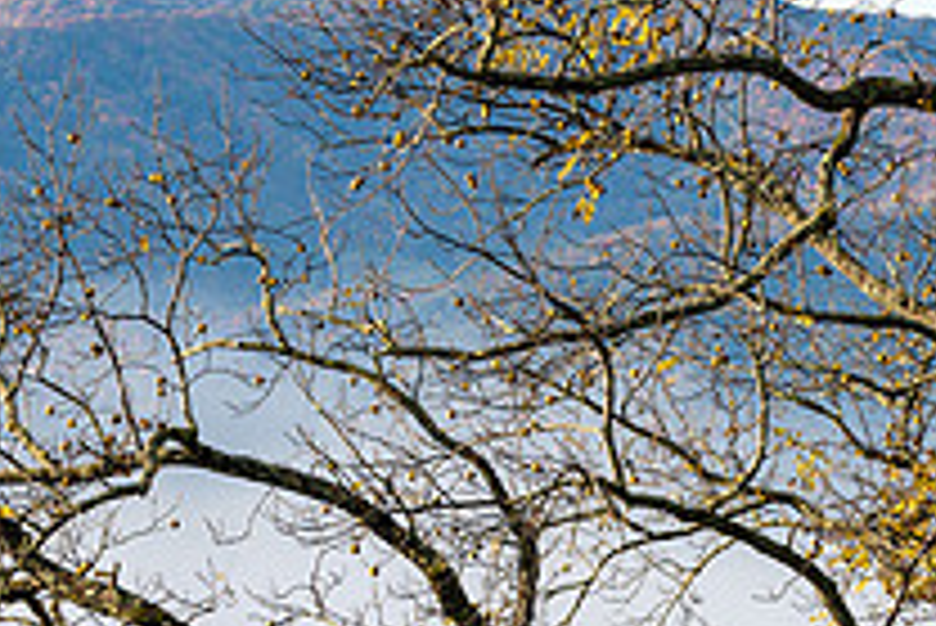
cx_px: 999
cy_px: 750
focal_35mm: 444
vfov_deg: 3.1
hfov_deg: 4.6
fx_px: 11552
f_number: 11
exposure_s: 1/40
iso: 64
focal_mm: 155
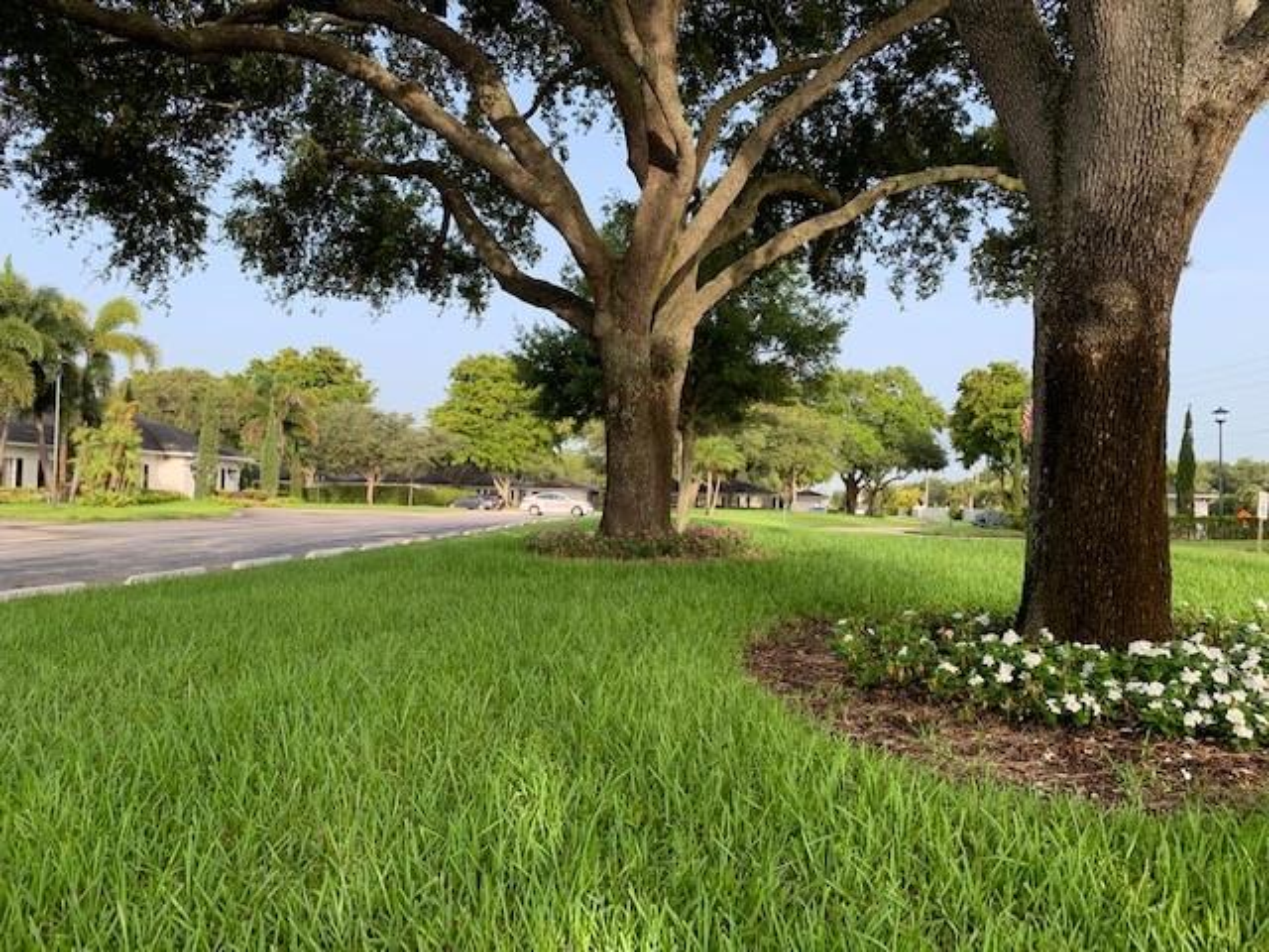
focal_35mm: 26
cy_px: 476
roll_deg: -1.9
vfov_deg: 53.1
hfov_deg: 67.3
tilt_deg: +2.1
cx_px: 634
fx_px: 953
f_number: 1.8
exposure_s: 1/420
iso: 25
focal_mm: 4.25
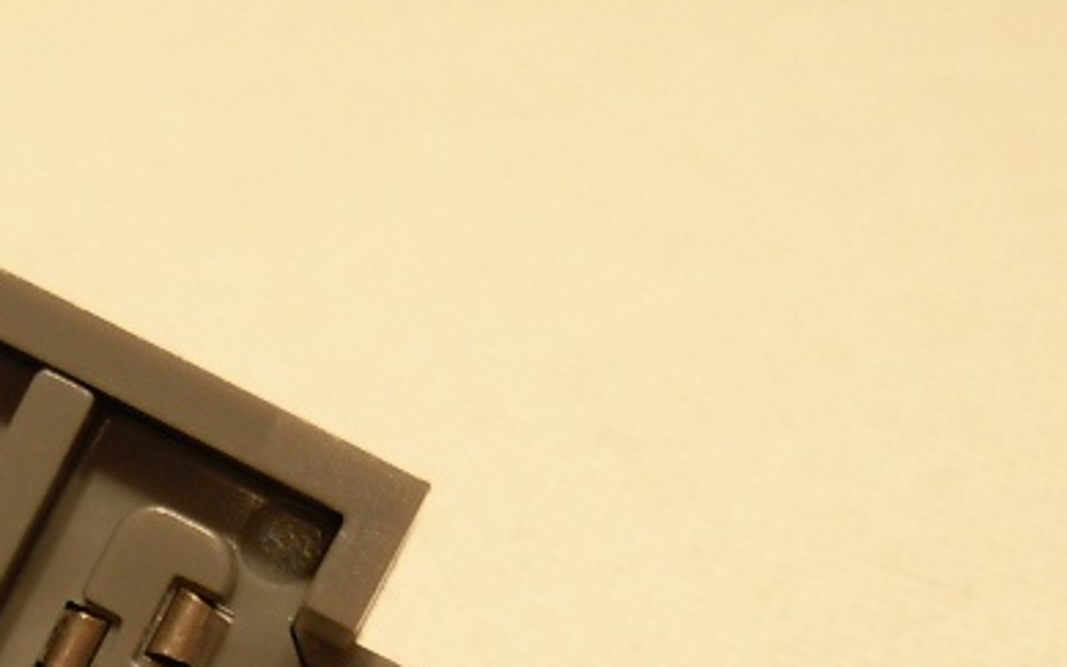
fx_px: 3082
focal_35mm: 106
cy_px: 620
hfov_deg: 19.2
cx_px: 74
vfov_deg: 12.2
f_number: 2.9
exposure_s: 1/4.3
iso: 79
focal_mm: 6.3
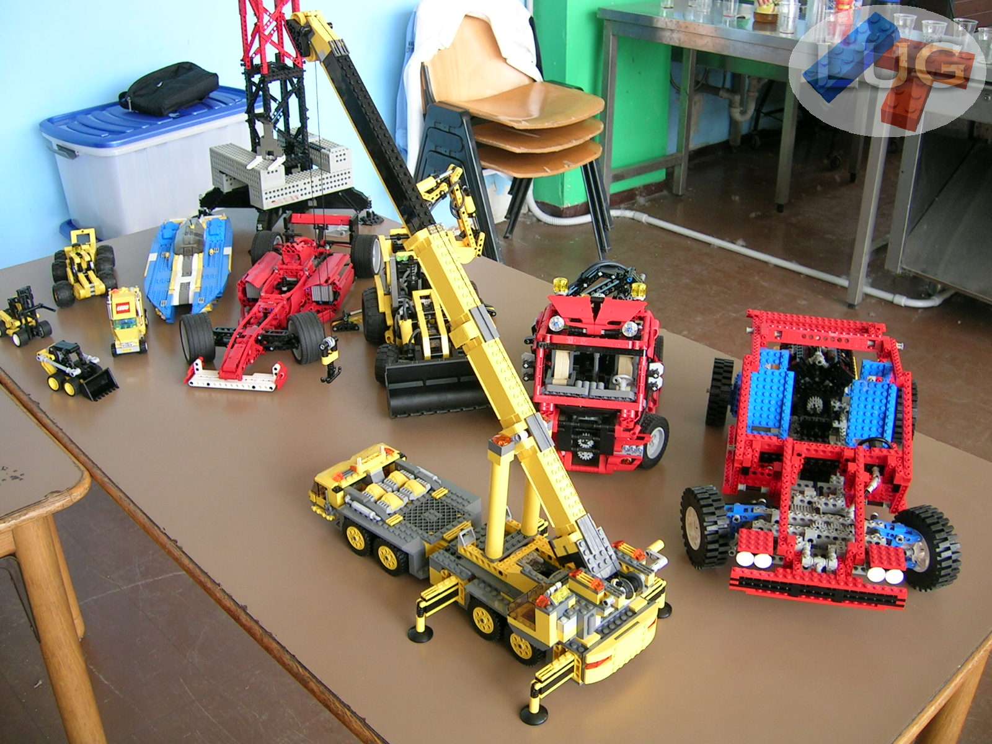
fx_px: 1003
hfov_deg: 52.6
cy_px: 372
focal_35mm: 35
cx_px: 496
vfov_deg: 40.7
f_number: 2.8
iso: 50
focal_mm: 5.4
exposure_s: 1/36.7
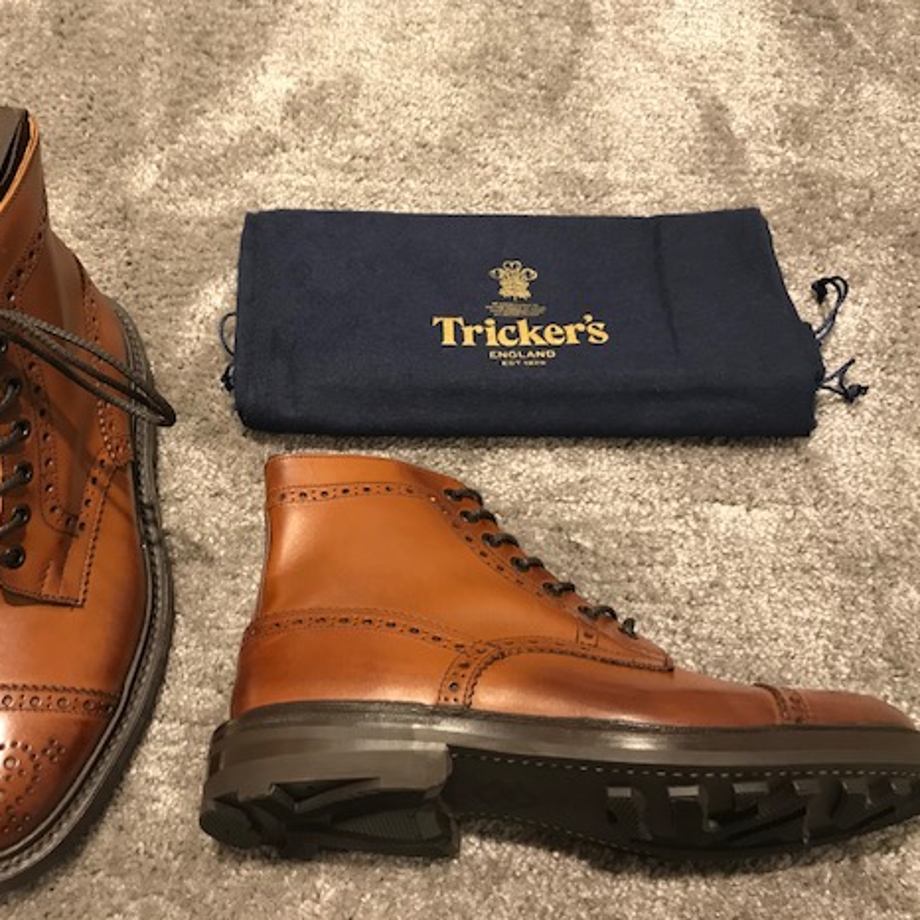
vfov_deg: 48.4
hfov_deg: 47.9
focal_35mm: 34
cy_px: 450
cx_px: 336
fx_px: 1022
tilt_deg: -59.9
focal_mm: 3.99
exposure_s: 1/15
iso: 40
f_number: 1.8
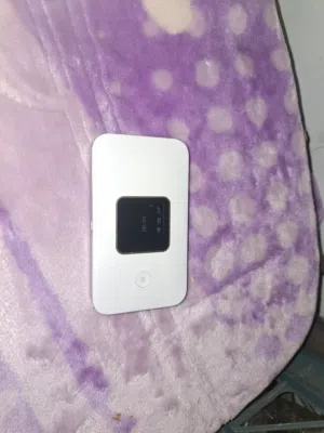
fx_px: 287
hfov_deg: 58.9
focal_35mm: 23
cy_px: 216
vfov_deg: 73.9
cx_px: 162
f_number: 1.8
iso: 50
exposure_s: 1/100
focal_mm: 5.54
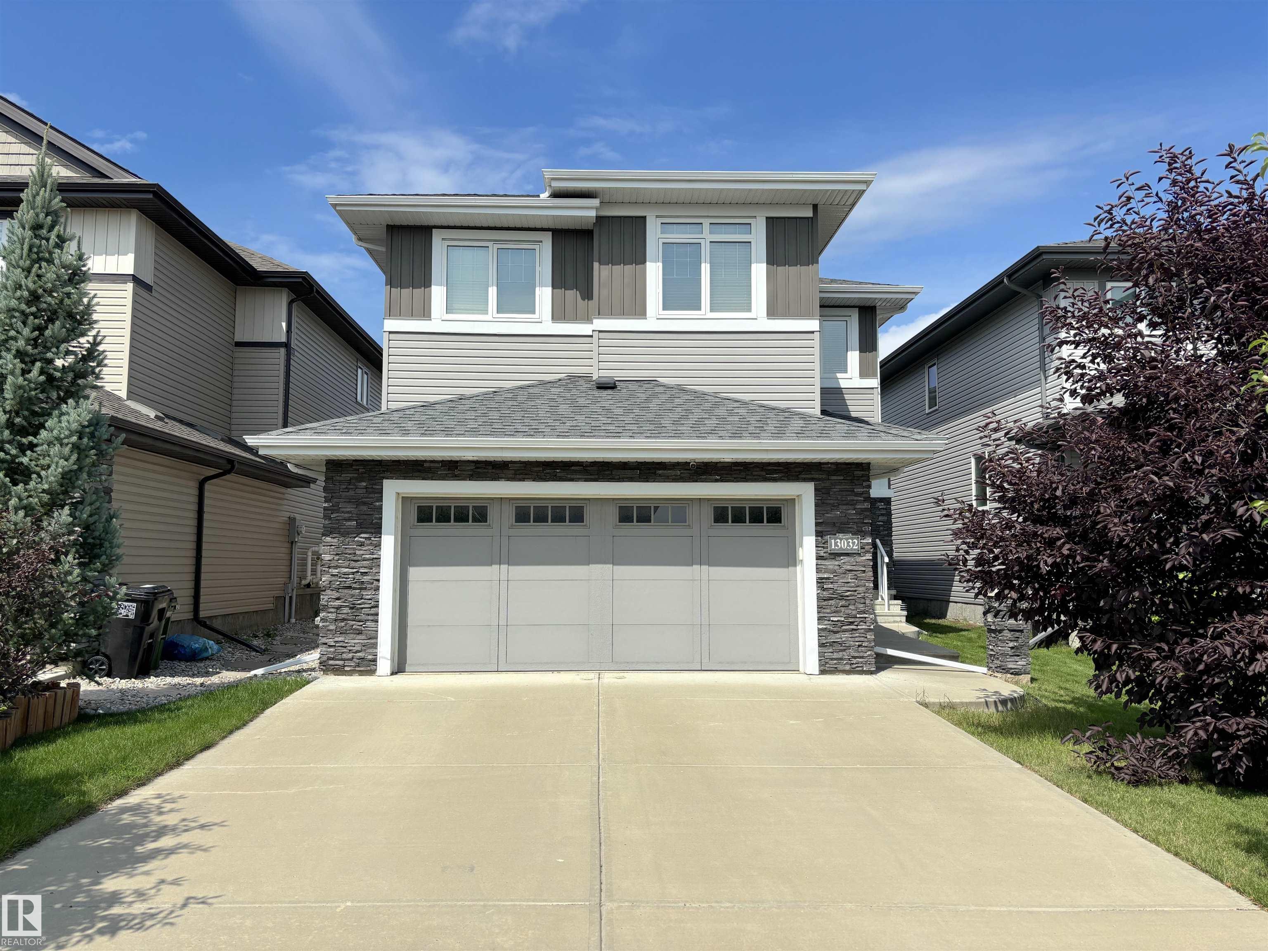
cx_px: 634
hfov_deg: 67.3
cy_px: 476
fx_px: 952
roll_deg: -0.5
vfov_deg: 53.1
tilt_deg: +4.7
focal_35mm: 26
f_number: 1.6
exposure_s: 1/4854
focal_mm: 5.96
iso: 50
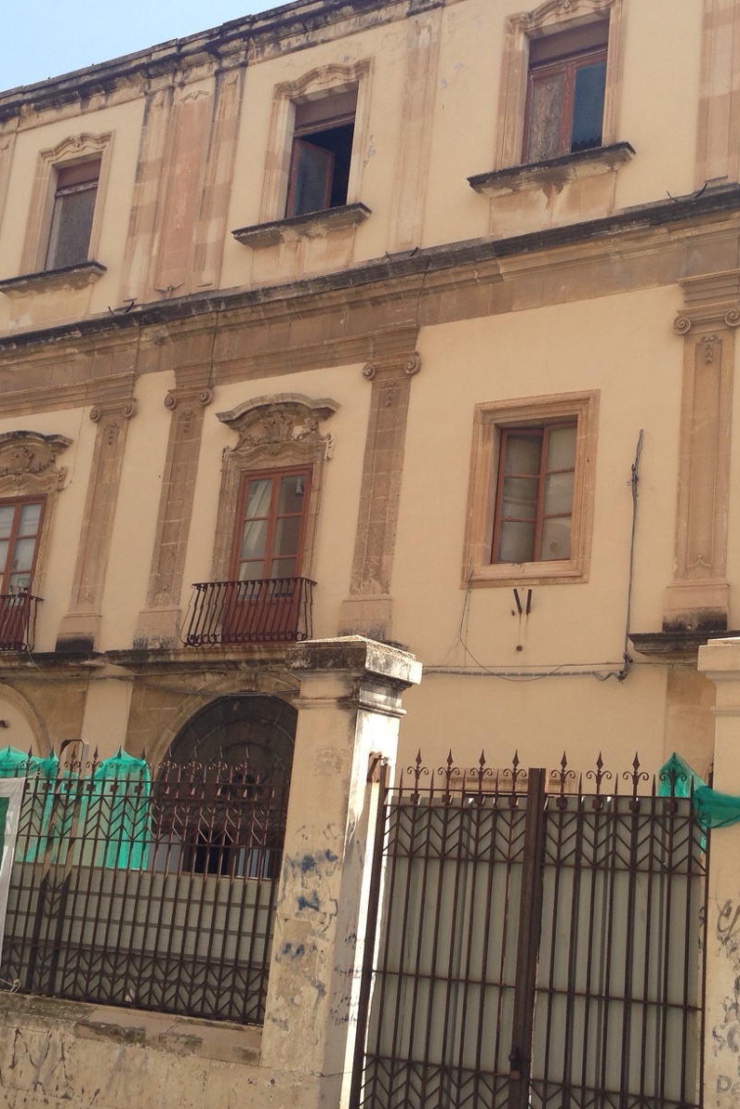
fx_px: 1418
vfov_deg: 42.7
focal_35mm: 46
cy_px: 554
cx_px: 496
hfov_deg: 29.0
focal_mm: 4.12
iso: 50
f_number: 2.4
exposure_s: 1/753
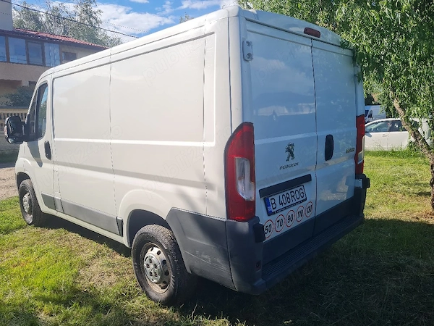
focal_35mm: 26
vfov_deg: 53.1
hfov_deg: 67.3
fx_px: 326
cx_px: 217
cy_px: 163
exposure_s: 1/2500
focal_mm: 5.4
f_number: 1.8
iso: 50
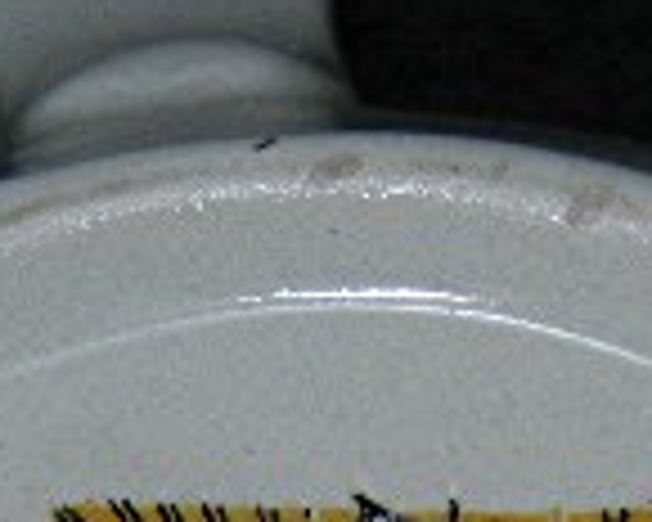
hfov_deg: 6.6
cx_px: 477
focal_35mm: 293
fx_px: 5654
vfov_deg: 5.2
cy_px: 954
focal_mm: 12.2
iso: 346
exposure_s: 1/30
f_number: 8.2
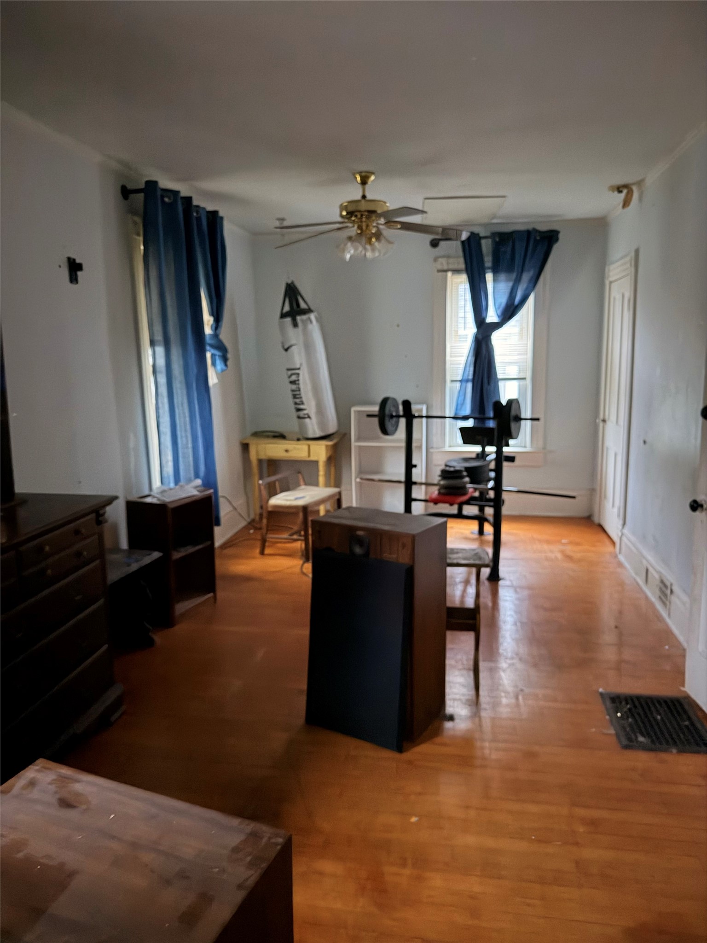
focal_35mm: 24
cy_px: 472
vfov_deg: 71.6
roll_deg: +0.5
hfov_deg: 56.8
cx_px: 354
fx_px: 654
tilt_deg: -9.6
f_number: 1.78
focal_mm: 6.76
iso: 2500
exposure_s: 1/15
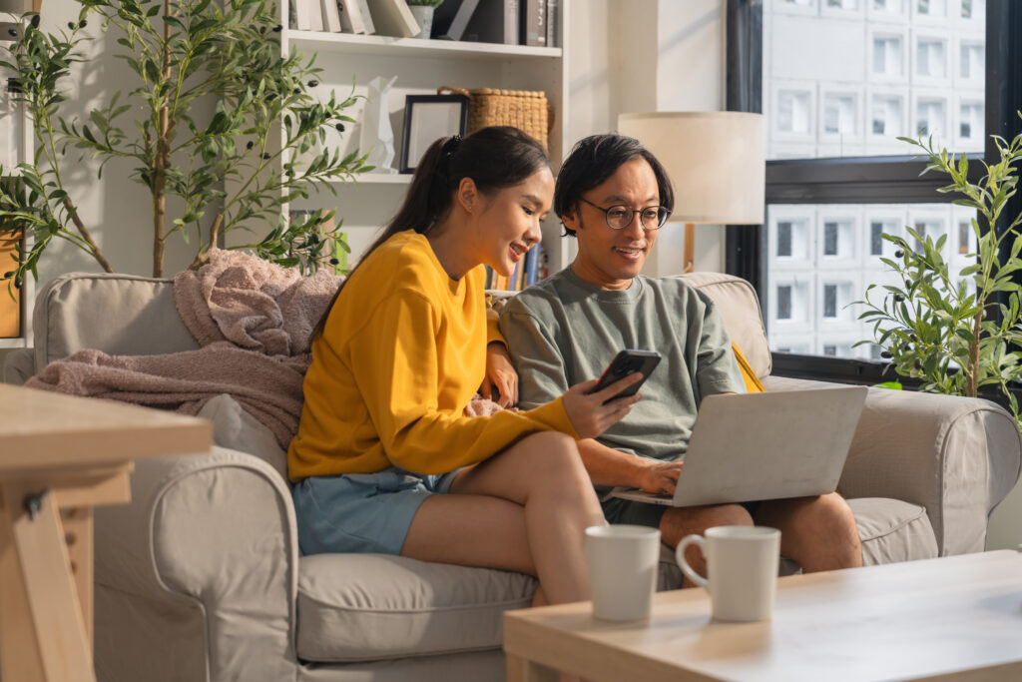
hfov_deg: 28.8
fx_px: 1987
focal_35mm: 70
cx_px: 511
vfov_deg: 19.5
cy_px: 341
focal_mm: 70
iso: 320
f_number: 3.2
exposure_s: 1/320
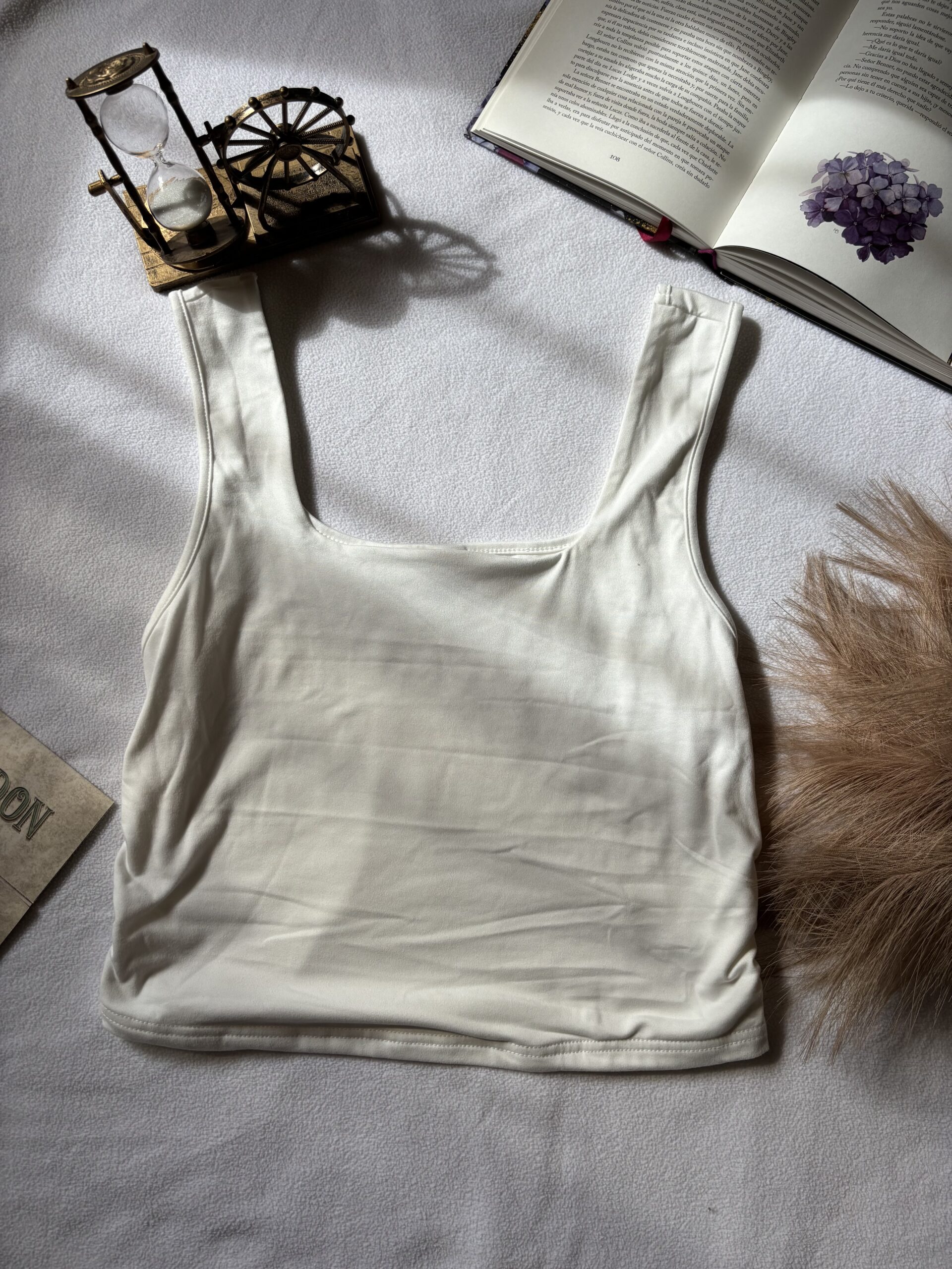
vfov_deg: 67.3
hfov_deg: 53.1
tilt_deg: -82.5
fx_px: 953
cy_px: 634
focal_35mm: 26
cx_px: 476
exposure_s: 1/256
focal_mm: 5.96
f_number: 1.6
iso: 40
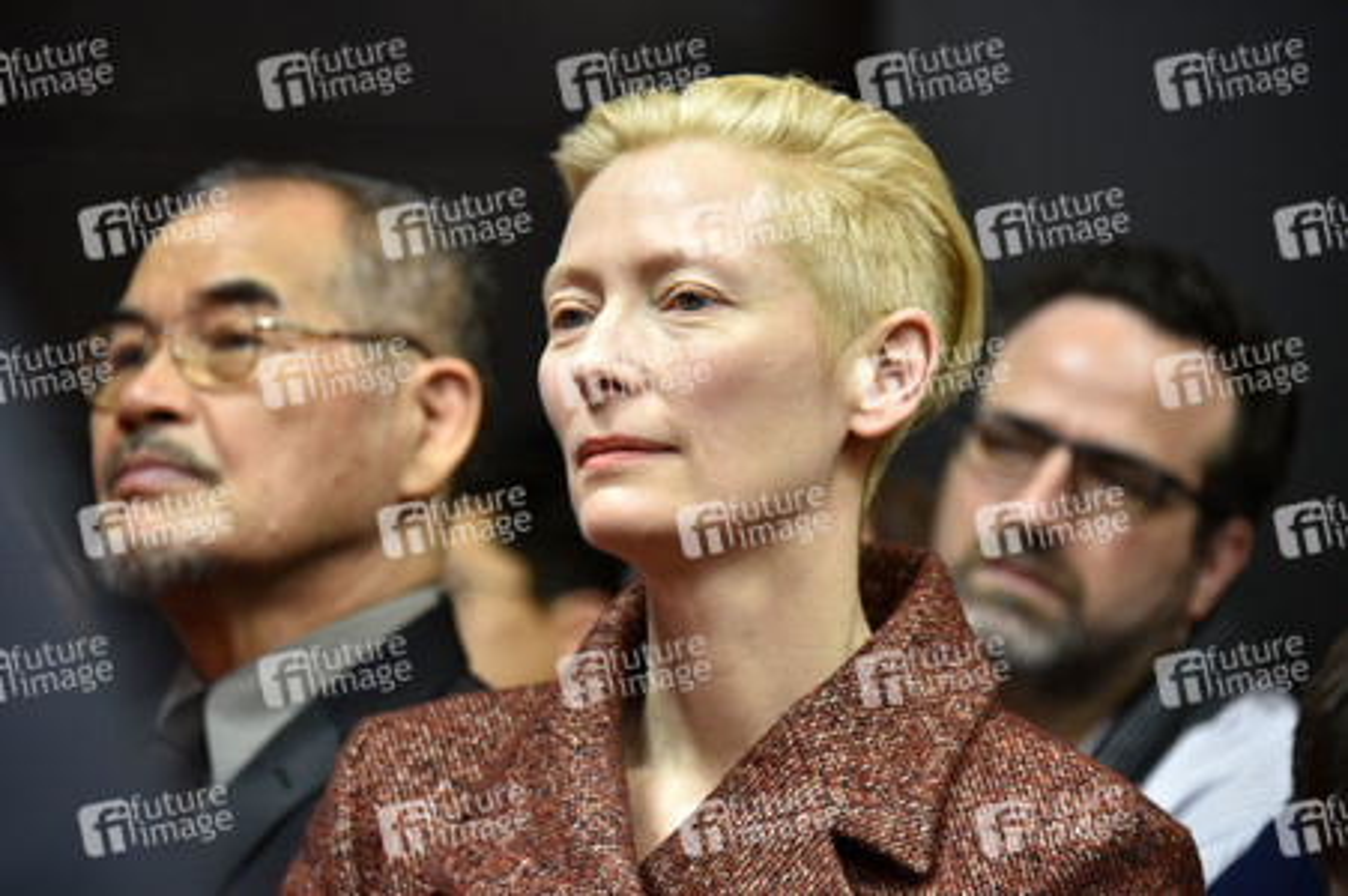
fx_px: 7857
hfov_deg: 9.8
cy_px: 448
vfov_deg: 6.5
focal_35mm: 210
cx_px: 674
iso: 1600
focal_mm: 210
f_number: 5.6
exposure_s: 1/125
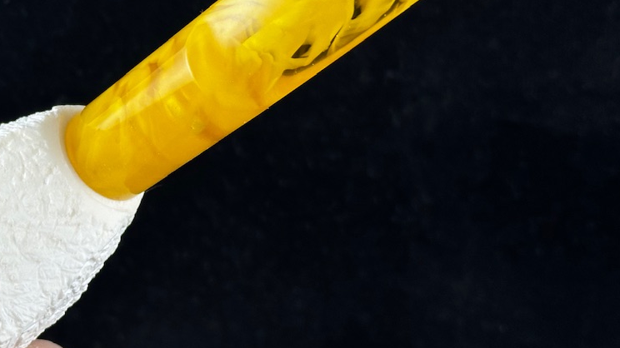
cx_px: 121
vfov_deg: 13.4
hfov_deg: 23.3
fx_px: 1479
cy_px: 105
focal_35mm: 90
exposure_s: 1/268
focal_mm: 6.86
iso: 64
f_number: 1.78
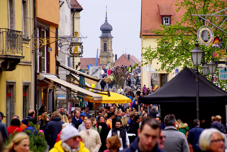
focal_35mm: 202
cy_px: 76
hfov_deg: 10.2
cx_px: 114
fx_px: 1278
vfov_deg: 6.8
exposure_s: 1/250
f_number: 6.3
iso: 125
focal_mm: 135
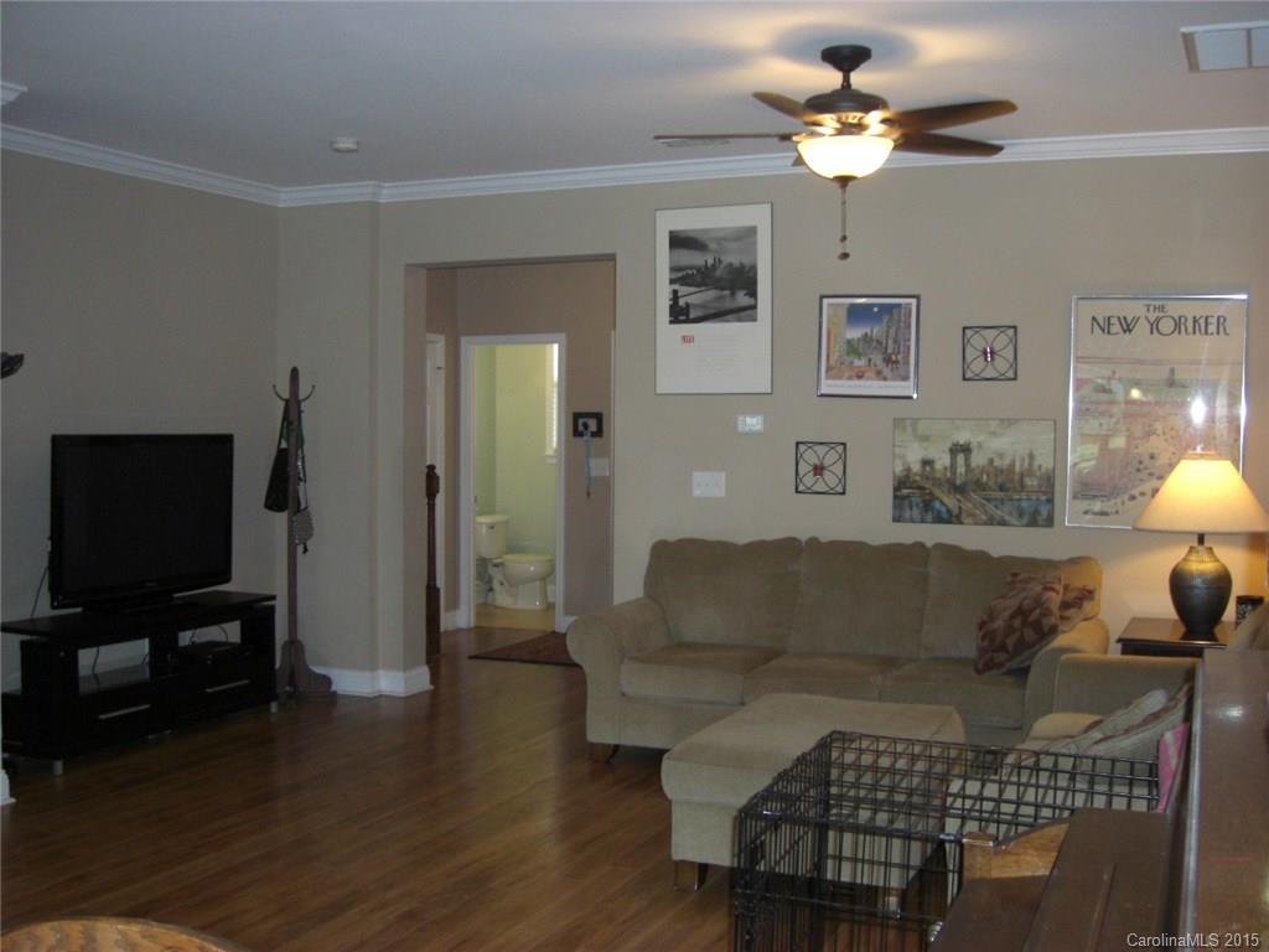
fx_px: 1393
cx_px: 634
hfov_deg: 49.0
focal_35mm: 38
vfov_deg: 37.7
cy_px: 476
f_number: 2.8
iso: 200
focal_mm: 7.9
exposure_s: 1/60
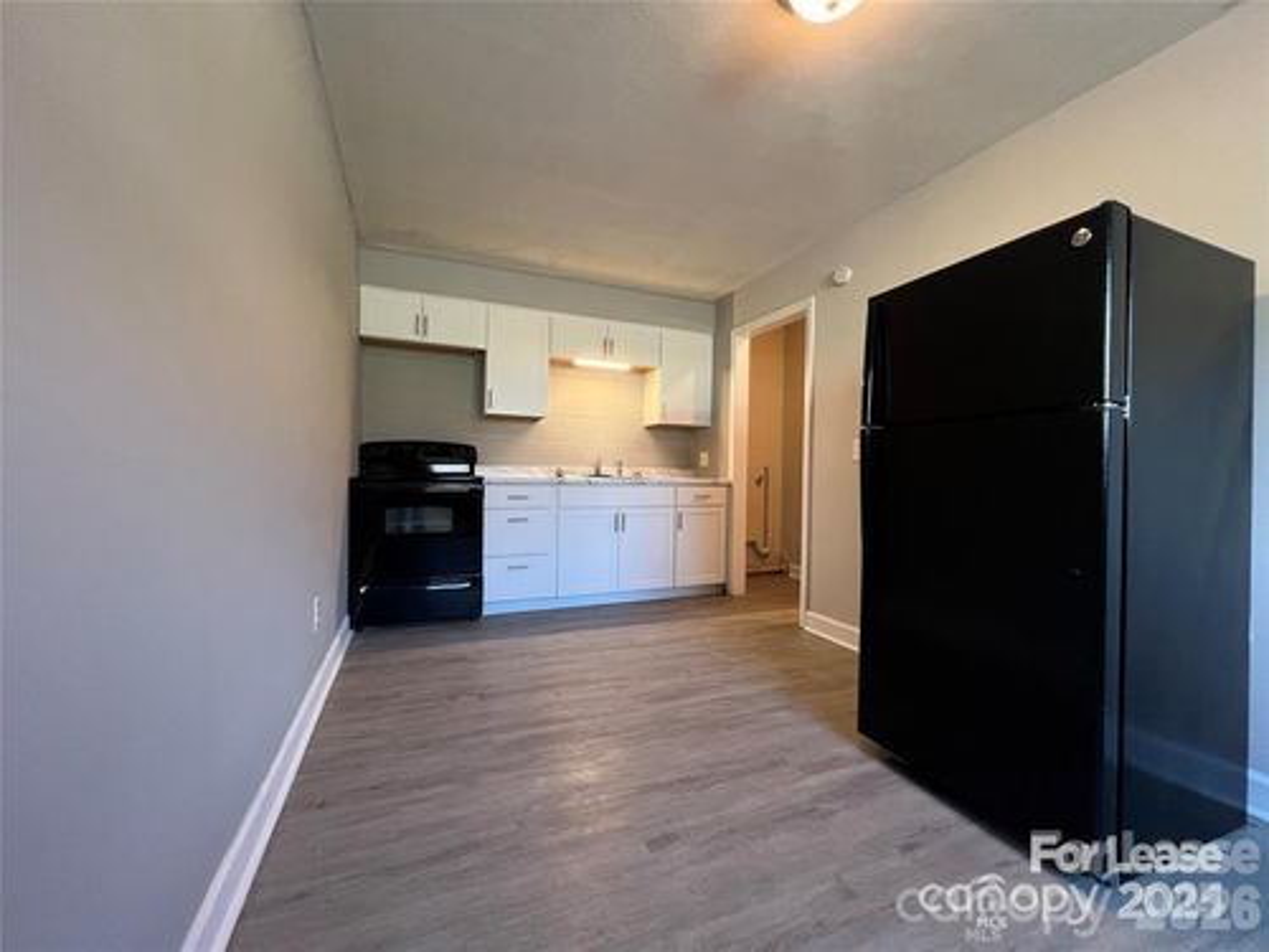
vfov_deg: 89.9
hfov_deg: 106.2
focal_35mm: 13
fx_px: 477
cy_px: 476
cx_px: 634
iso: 200
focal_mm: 1.57
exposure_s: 1/60
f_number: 1.8
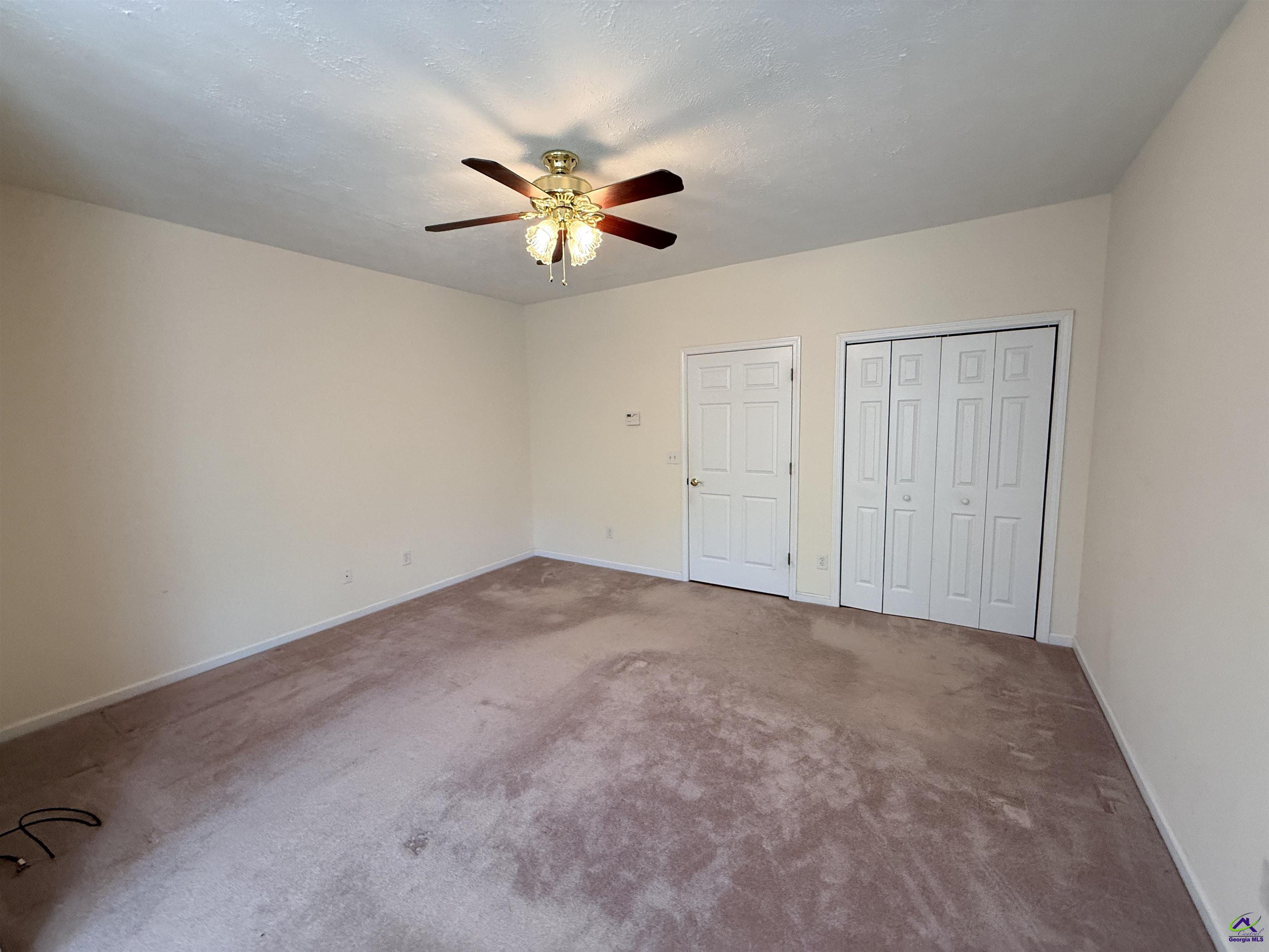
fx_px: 513
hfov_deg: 102.1
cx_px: 634
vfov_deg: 85.7
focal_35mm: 14
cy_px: 476
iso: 160
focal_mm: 2.22
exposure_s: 1/120
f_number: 2.2
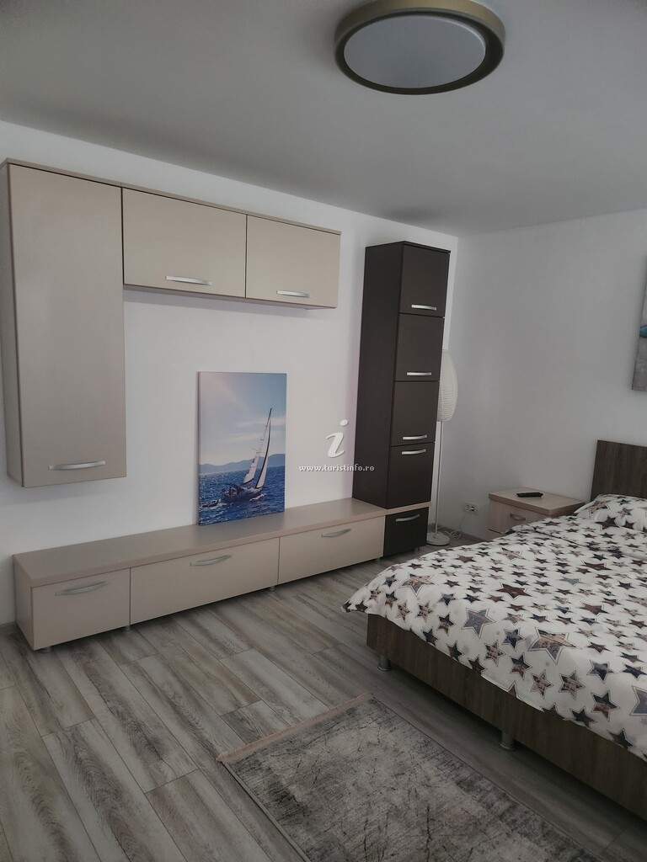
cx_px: 324
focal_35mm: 23
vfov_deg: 73.9
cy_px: 431
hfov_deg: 58.9
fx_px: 573
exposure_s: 1/24
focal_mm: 5.4
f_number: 1.8
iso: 640
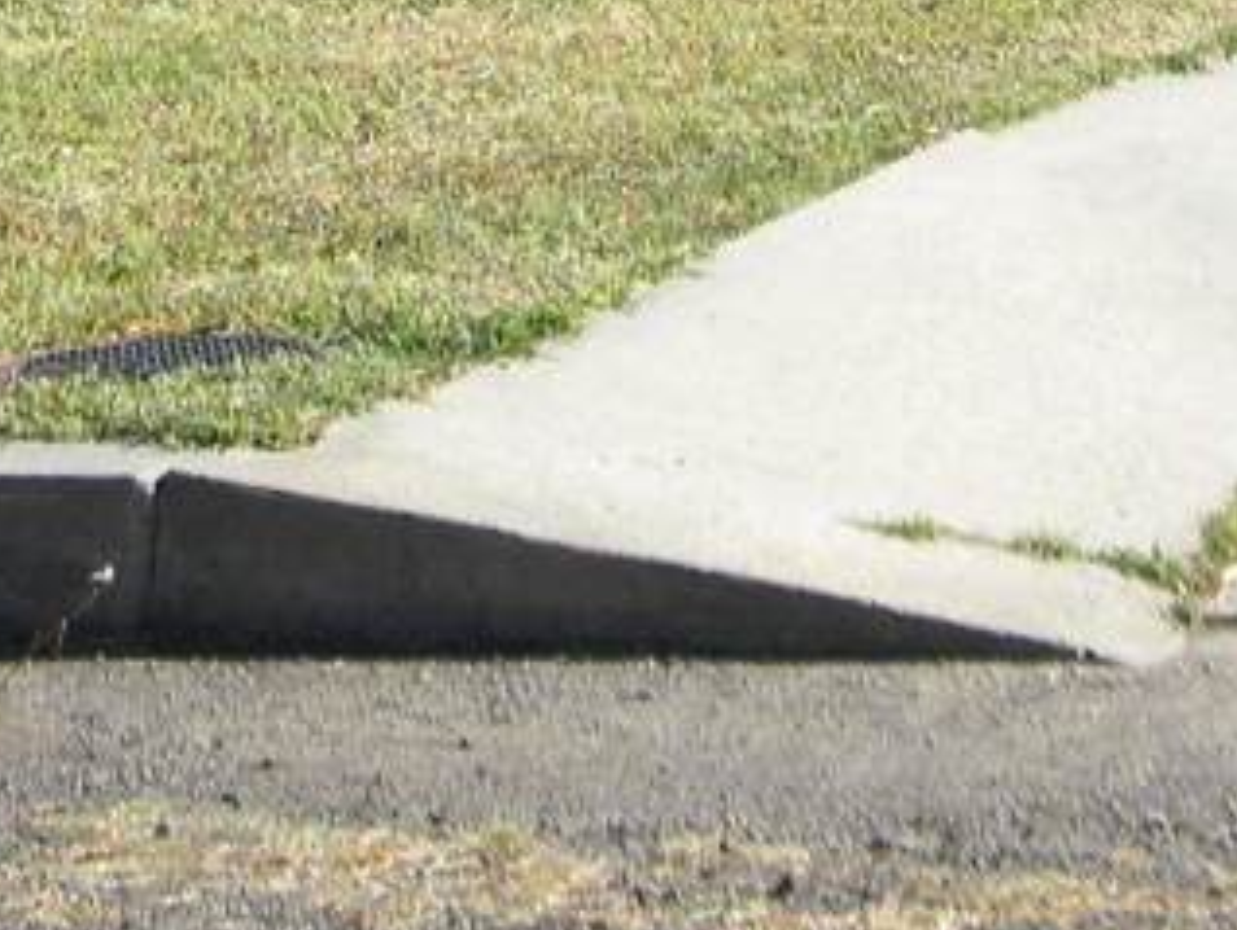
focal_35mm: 189
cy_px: -895
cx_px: 1494
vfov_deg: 7.6
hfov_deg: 10.3
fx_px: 6759
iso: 85
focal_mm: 8.6
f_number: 3.9
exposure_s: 1/499
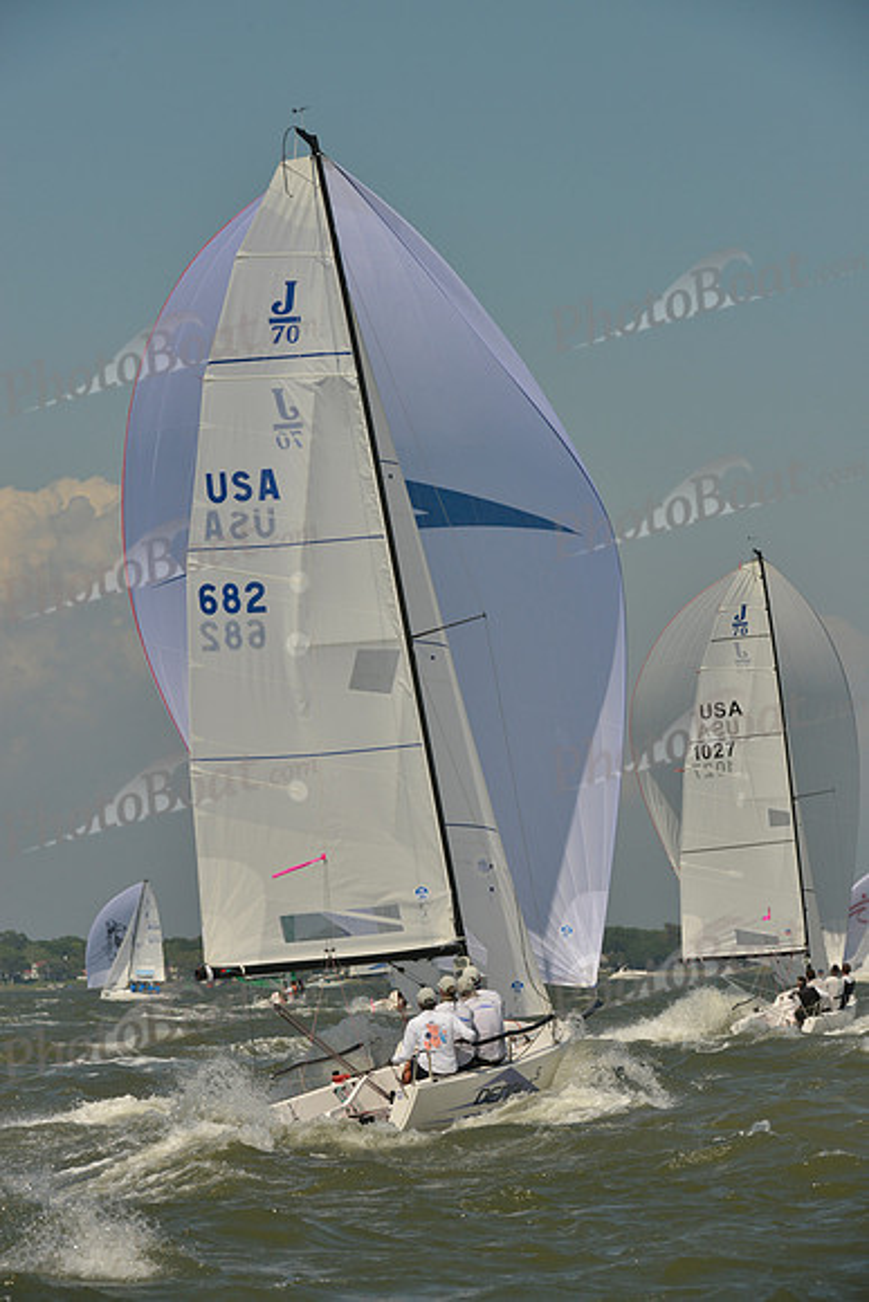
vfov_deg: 10.3
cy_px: 651
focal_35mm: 200
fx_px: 7237
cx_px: 434
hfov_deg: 6.9
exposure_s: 1/1600
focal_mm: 200
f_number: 11
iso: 280
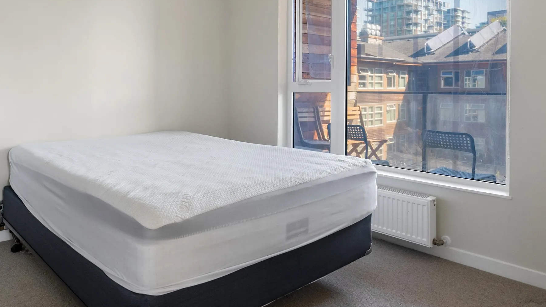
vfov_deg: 40.9
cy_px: 93
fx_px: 404
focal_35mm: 28
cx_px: 229
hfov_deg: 67.7
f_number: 6.3
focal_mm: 15.5
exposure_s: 1/320
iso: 640
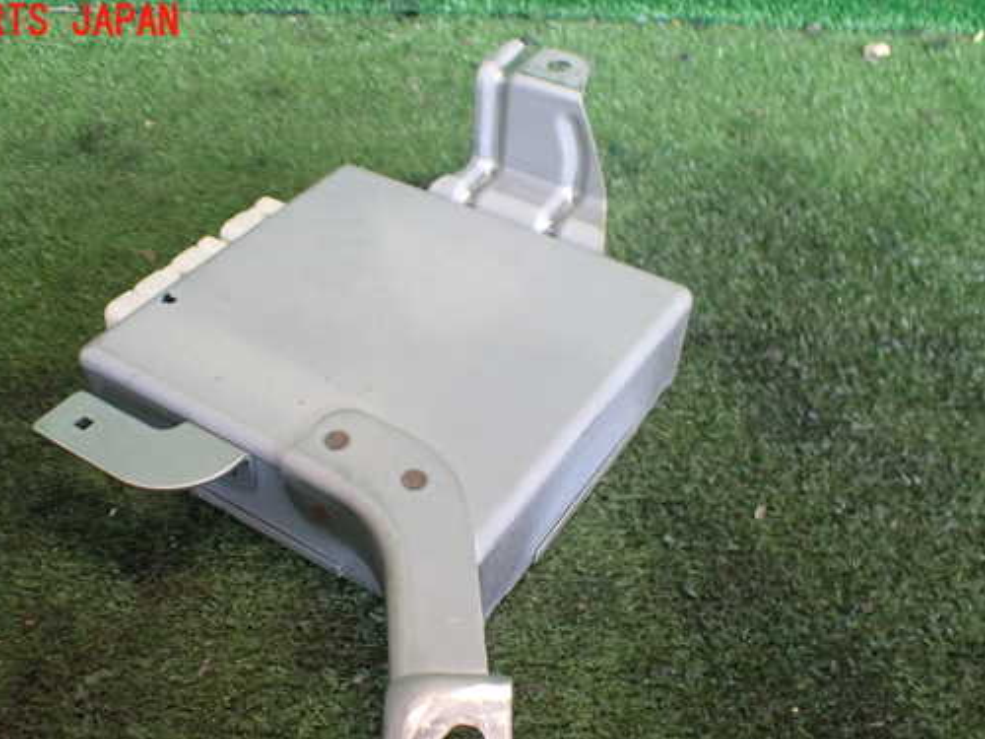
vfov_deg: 39.5
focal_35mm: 36
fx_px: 1024
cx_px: 412
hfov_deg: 51.1
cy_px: 441
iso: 640
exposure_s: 1/125
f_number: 2.3
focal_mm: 5.4
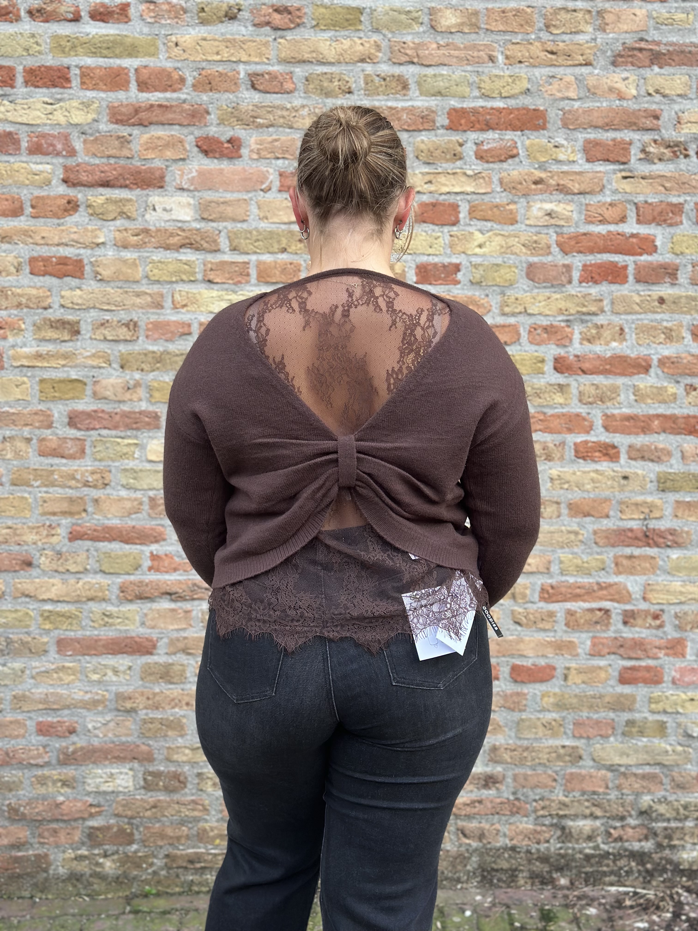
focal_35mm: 48
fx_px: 1291
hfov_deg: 30.3
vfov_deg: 39.7
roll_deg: -1.5
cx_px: 349
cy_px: 466
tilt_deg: -10.2
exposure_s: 1/110
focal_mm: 6.86
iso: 125
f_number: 1.78
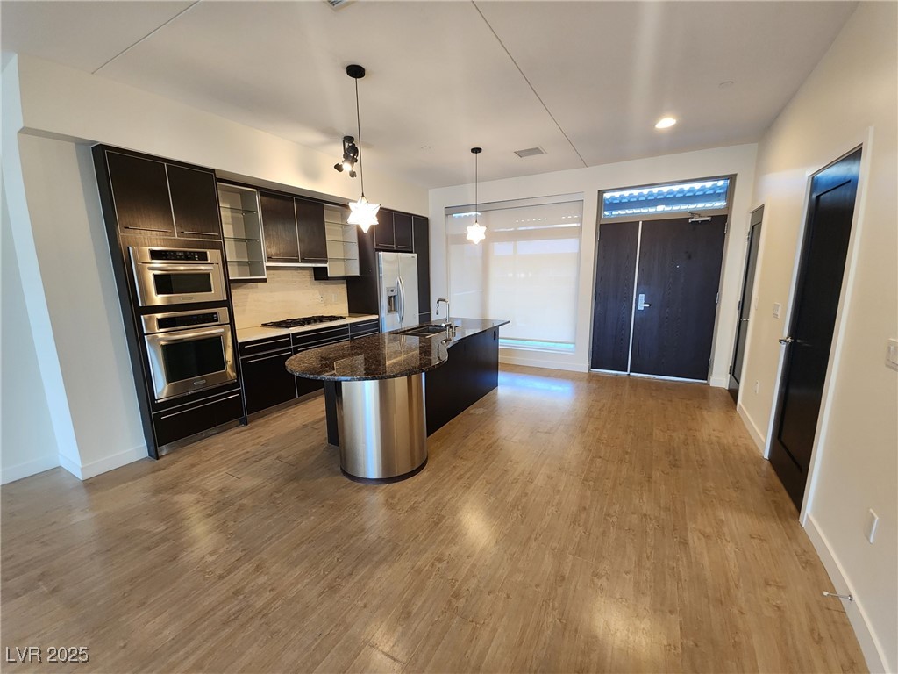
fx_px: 337
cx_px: 449
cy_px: 337
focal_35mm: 13
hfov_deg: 106.2
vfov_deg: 89.9
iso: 320
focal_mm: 2.2
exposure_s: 1/60
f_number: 2.2
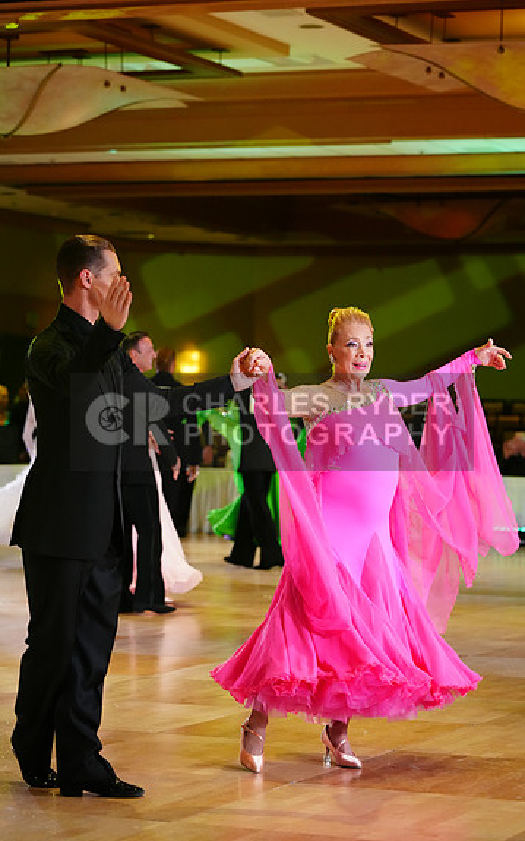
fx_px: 2474
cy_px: 423
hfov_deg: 12.1
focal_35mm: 108
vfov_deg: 19.3
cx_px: 273
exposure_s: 1/640
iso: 4000
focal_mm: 105
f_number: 4
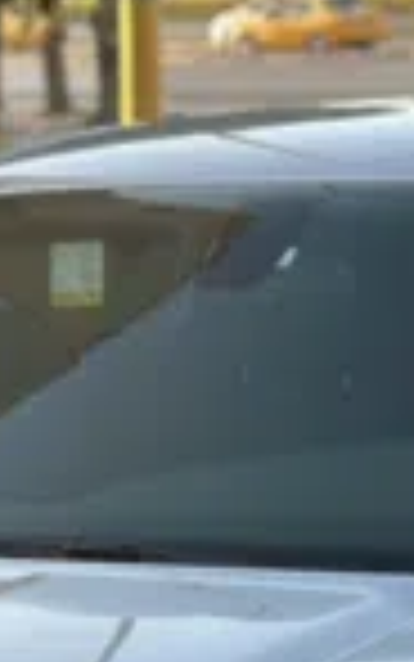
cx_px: -22
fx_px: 3986
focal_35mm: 221
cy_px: 743
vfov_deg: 9.4
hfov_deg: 5.9
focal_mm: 6.86
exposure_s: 1/395
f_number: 1.78
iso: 80
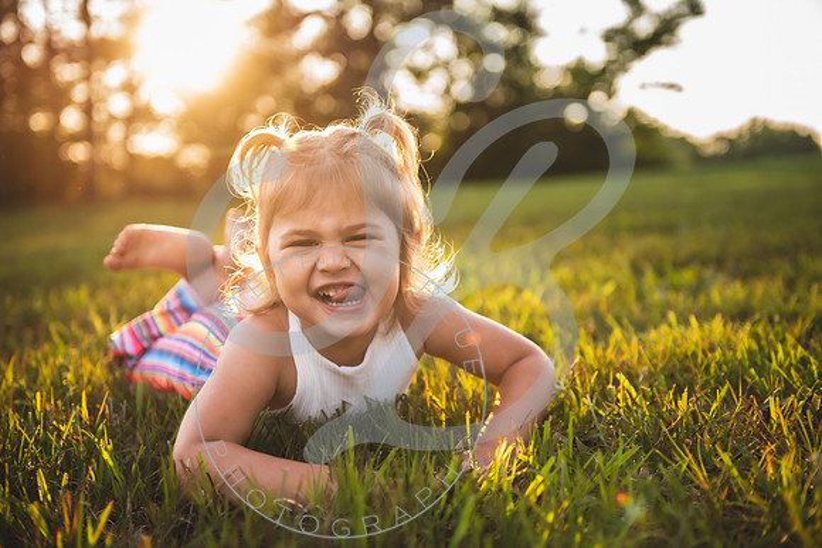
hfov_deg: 36.2
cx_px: 411
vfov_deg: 24.6
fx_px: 1256
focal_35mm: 55
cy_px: 274
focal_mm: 55
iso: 100
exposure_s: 1/200
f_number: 2.8
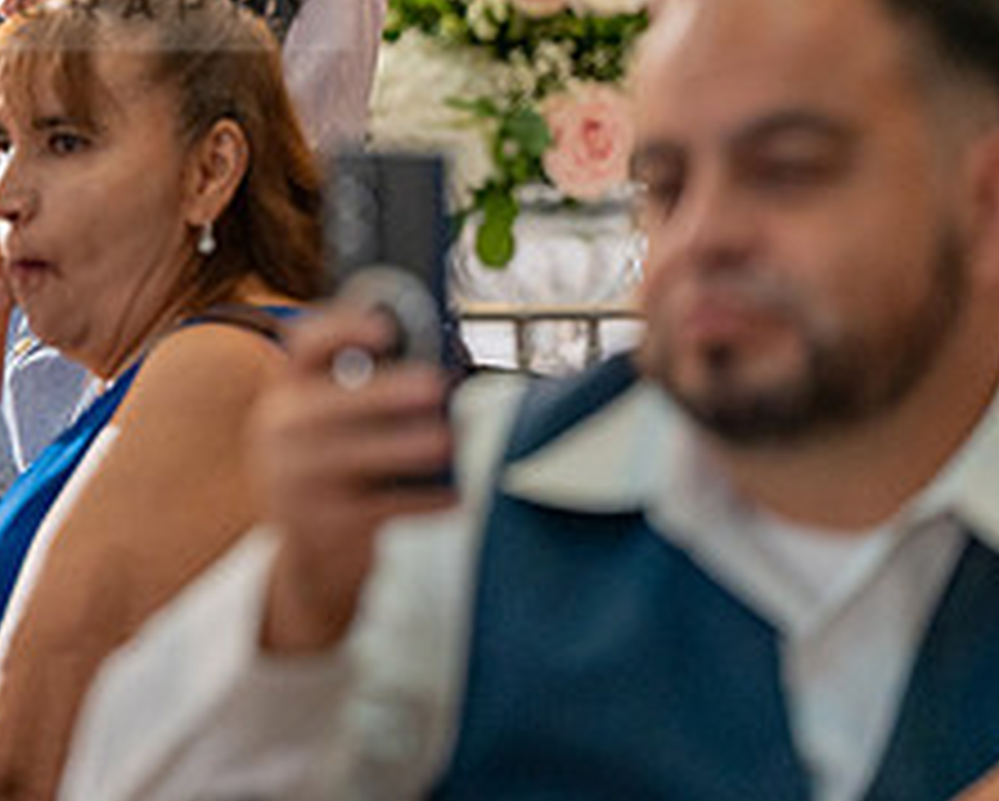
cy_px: -56
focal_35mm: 404
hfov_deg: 4.8
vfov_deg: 3.8
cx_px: -27
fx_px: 11955
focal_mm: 165
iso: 1600
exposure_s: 1/200
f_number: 3.2
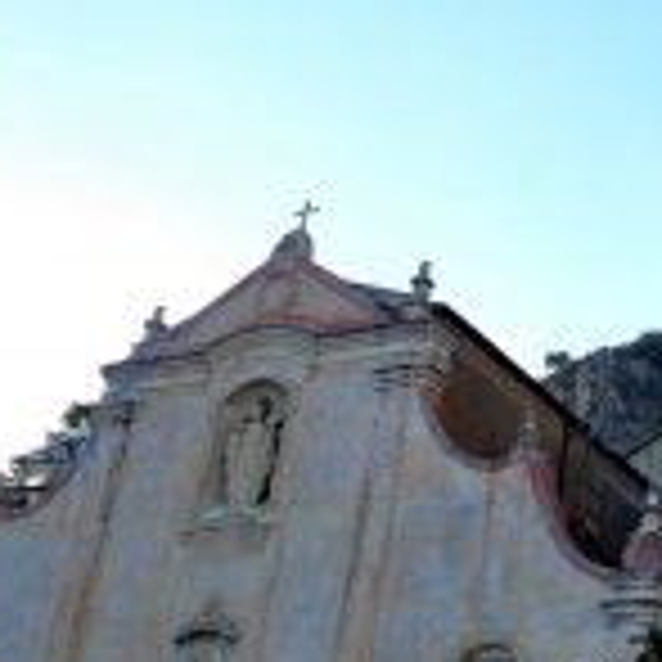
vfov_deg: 25.8
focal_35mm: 66
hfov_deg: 24.5
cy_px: 491
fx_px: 1428
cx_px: 716
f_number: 2.8
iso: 100
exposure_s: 1/640
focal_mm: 4.5
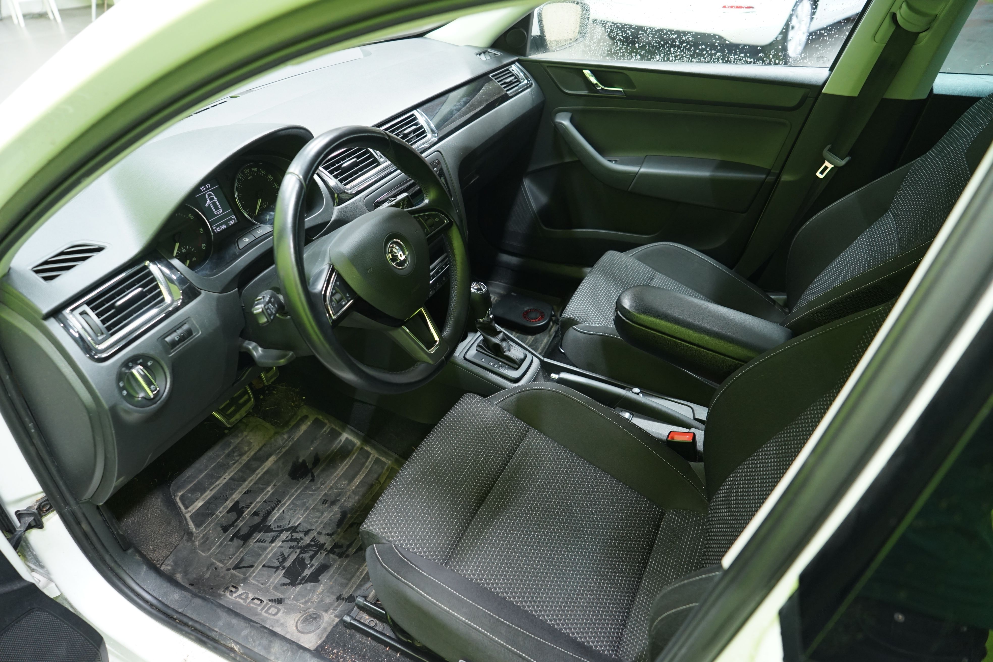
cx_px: 496
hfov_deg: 73.7
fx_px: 662
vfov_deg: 53.1
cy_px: 331
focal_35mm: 24
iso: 1250
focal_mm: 24
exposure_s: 1/20
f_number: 4.5
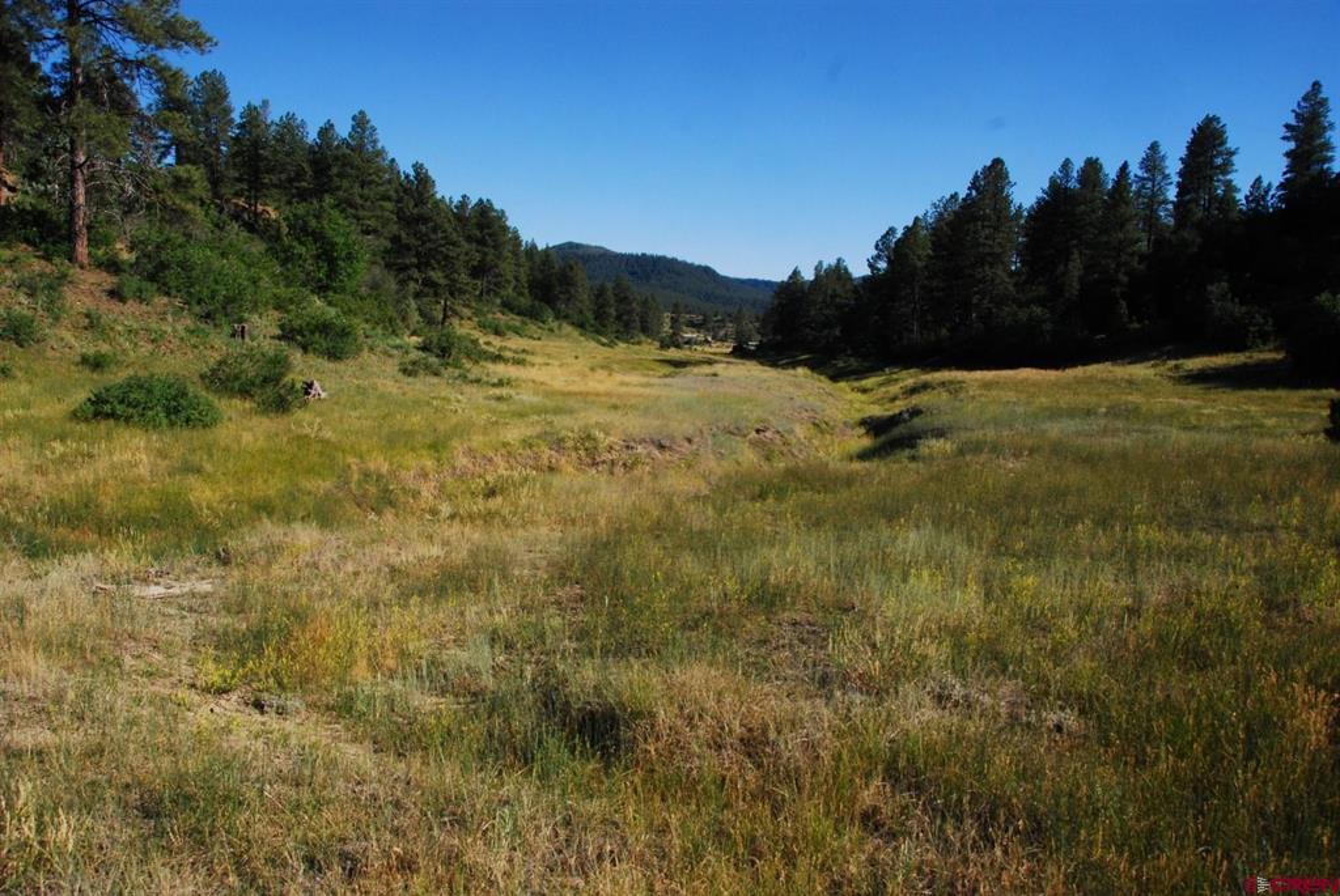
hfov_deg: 67.3
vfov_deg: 48.0
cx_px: 670
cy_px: 448
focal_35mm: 27
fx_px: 1006
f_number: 11
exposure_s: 1/400
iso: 400
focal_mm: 18
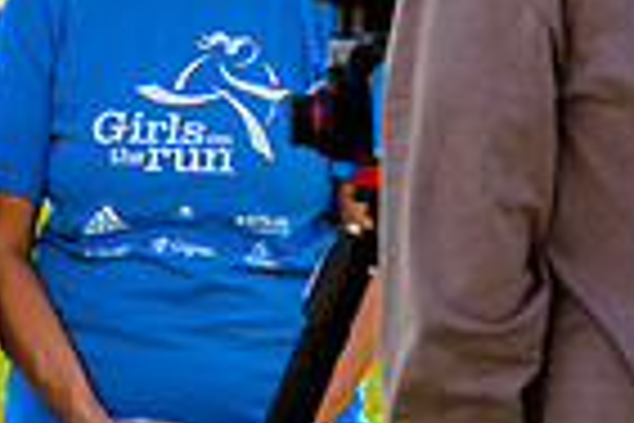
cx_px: 490
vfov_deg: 2.7
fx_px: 8946
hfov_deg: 4.1
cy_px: 212
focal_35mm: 508
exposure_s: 1/500
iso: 200
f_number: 8
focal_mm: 120
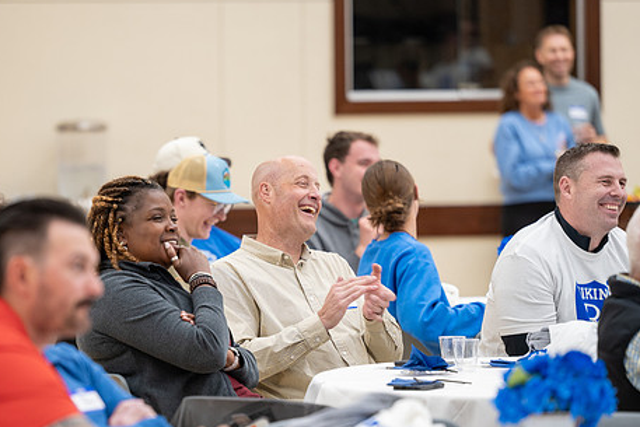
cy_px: 297
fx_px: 3930
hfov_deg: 9.3
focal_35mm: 221
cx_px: 284
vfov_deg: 6.2
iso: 800
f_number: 2.8
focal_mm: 155
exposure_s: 1/100
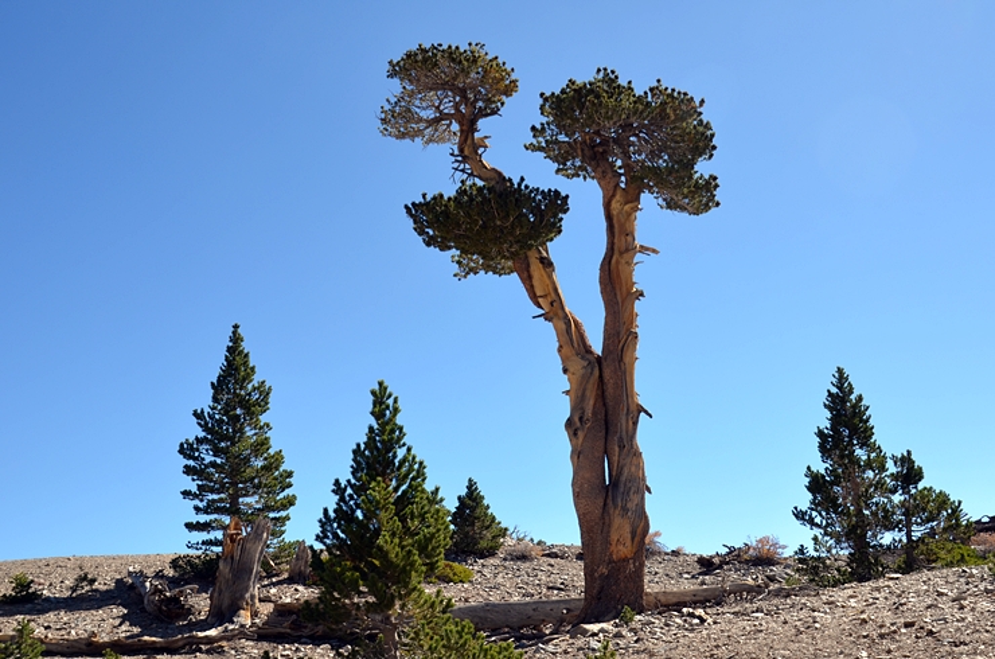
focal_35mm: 34
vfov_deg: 38.2
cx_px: 498
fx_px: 951
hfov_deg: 55.2
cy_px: 330
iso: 100
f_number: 8
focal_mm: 23
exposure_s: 1/250
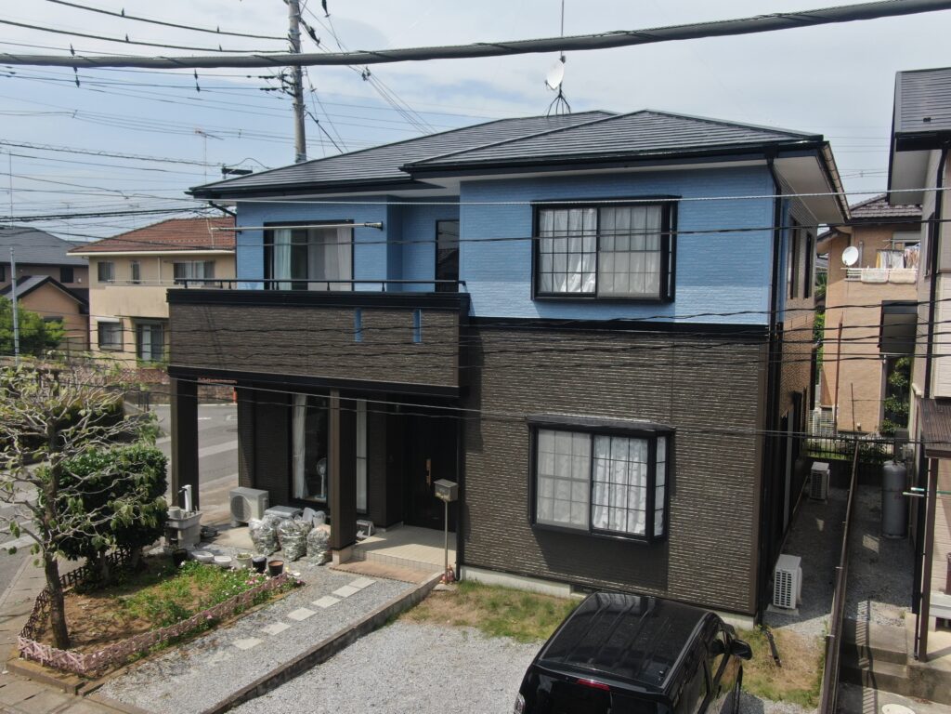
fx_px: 824
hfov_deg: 60.0
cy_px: 357
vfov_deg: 46.8
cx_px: 476
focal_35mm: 30
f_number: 3.1
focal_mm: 5.22
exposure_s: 1/1600
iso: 100
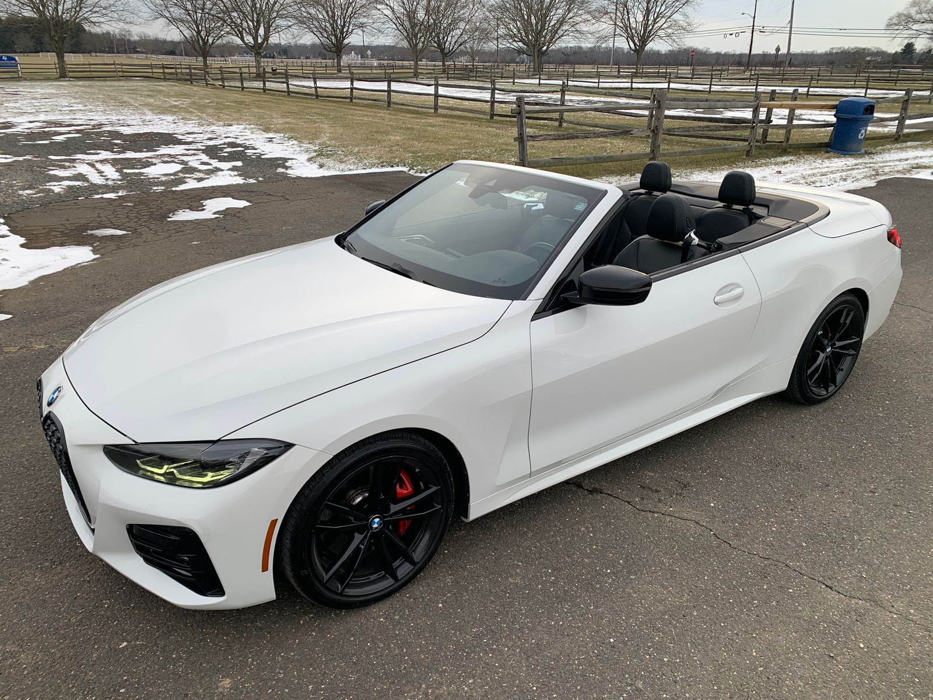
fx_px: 701
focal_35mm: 26
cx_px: 466
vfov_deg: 53.1
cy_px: 350
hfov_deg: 67.3
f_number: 1.8
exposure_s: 1/280
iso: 25
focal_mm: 4.25
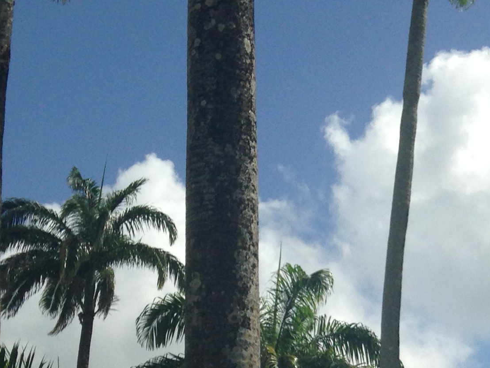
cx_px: 474
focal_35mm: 97
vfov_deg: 14.7
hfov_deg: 19.7
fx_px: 1373
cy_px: 451
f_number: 2.4
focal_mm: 4.12
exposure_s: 1/3012
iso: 50
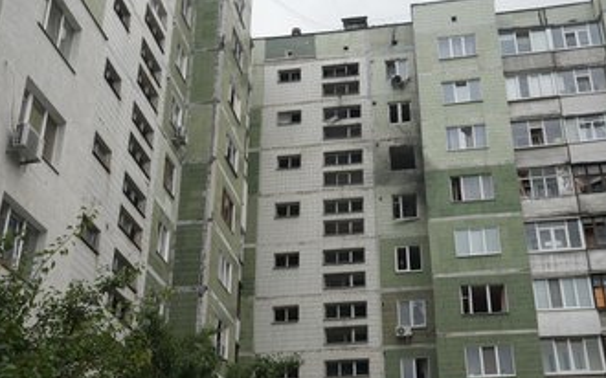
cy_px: 201
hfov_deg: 42.7
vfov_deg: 27.4
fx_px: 776
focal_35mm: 47
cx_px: 314
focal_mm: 38
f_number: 5.6
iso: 160
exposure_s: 1/50
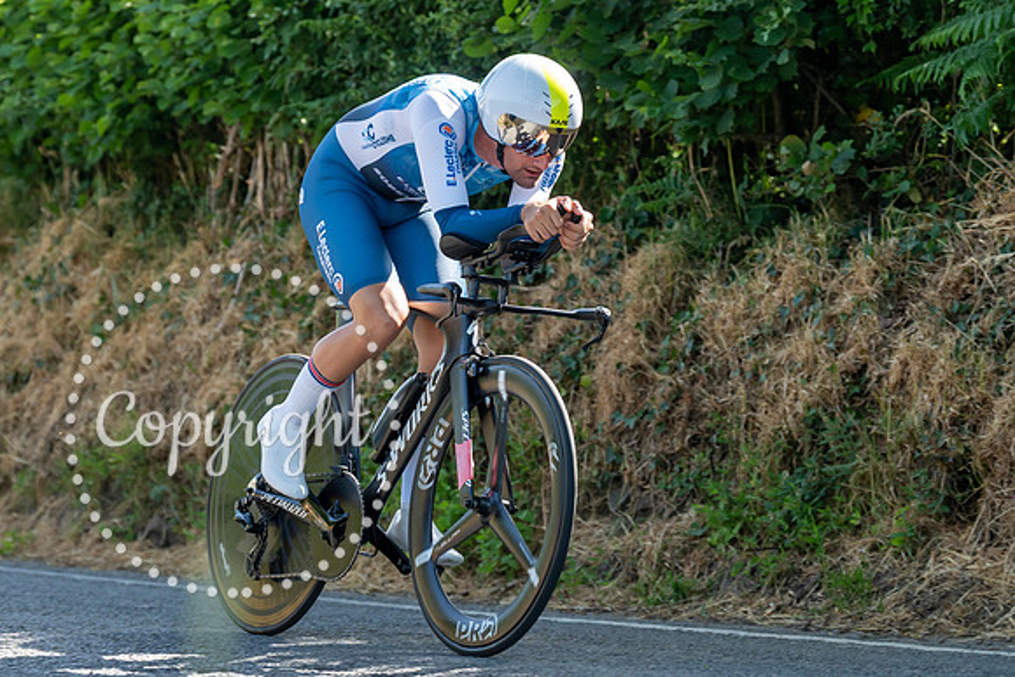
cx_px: 516
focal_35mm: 178
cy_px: 346
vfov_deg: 7.7
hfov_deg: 11.5
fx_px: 5032
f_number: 3.5
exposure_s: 1/1000
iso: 500
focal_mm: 108
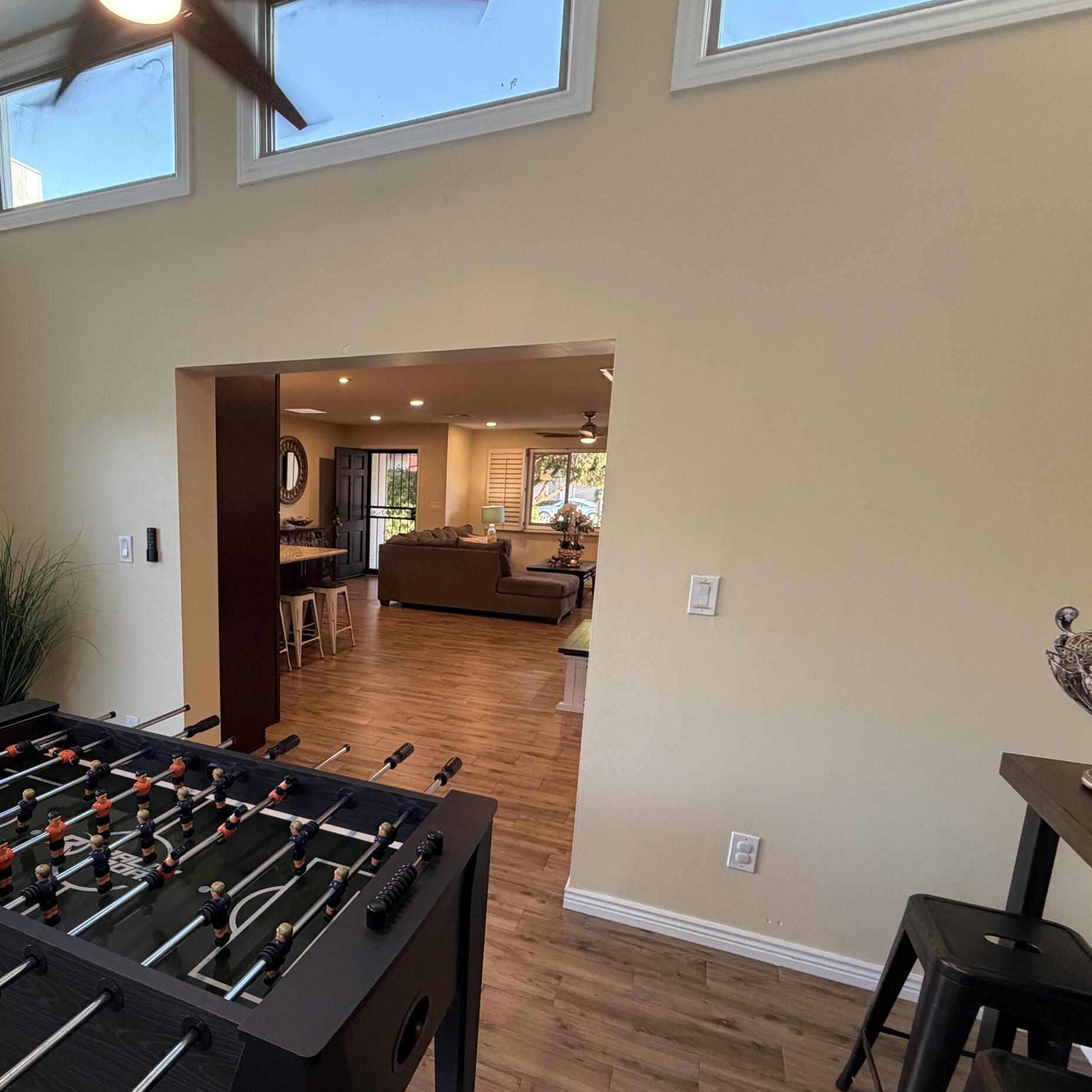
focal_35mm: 20
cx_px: 365
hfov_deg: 72.6
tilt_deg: -10.3
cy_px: 615
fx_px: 714
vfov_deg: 74.5
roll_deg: -1.0
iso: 250
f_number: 2.2
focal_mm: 2.22
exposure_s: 1/120
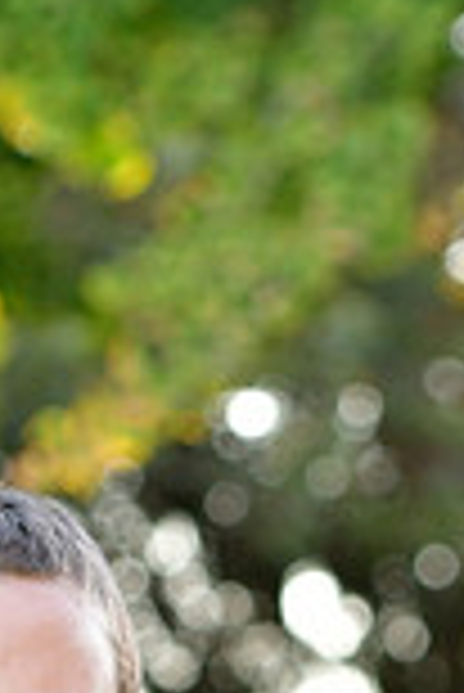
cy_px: 1174
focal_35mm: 552
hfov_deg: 2.5
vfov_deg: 3.7
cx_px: -106
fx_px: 10647
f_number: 4.5
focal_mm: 98
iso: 400
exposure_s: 1/125
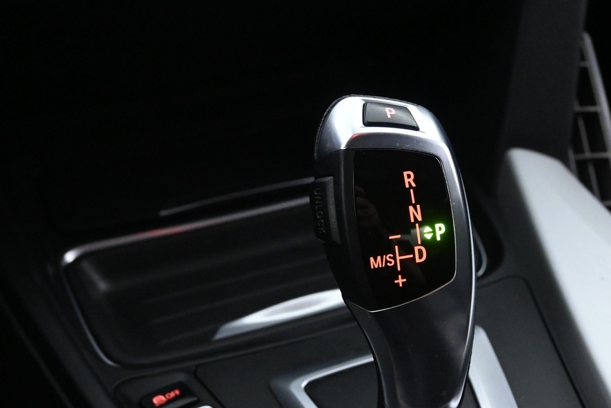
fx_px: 907
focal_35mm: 53
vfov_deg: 24.8
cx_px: 417
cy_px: 344
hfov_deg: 36.8
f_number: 3.8
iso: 3200
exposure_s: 1/25
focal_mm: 19.5
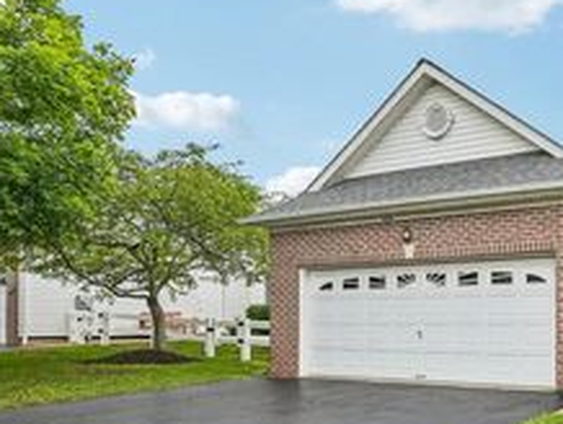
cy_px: 190
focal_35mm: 33
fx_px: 537
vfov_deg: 43.0
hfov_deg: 47.9
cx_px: 535
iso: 100
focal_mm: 15
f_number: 8
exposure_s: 1/100
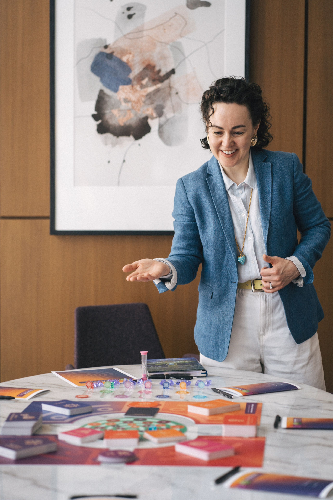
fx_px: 1179
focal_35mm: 85
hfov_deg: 16.1
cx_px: 166
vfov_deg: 23.9
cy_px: 250
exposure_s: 1/250
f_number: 2.8
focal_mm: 85
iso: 250
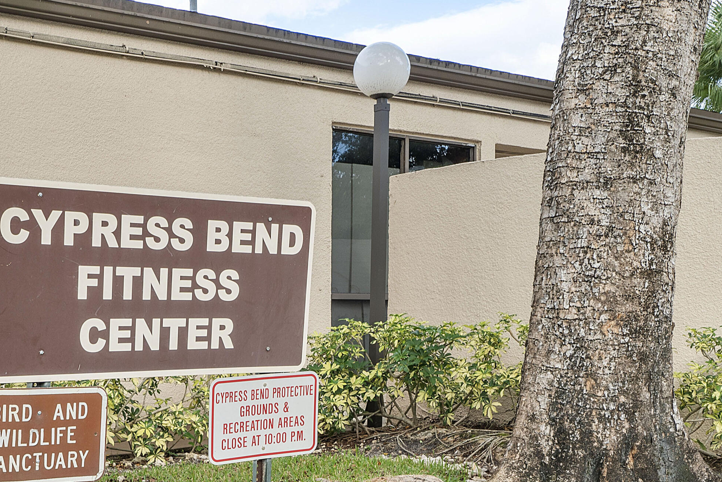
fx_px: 923
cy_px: 325
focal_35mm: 46
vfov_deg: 29.0
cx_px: 186
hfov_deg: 41.5
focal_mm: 20
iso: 200
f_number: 8
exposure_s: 1/125
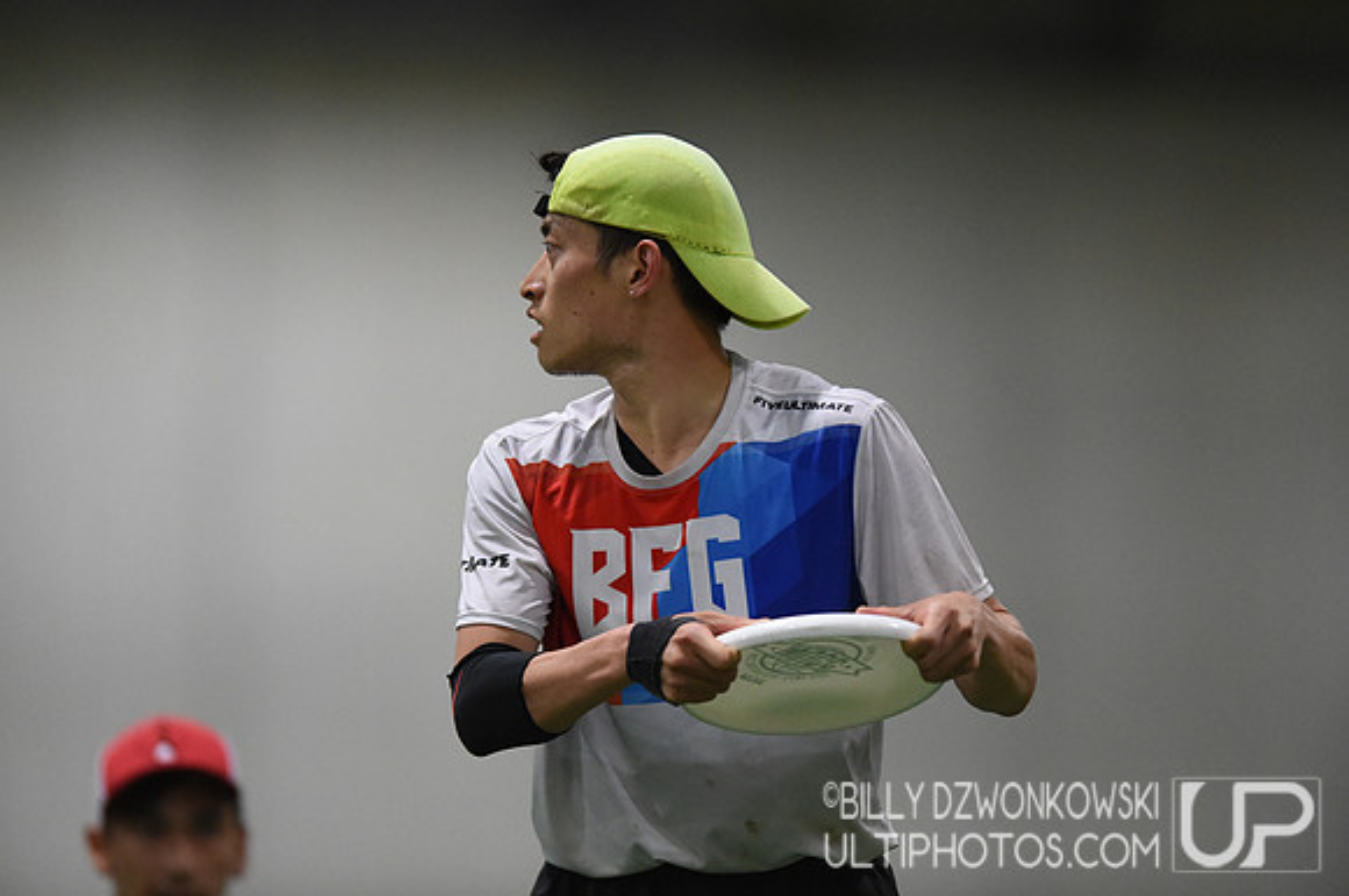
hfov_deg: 5.2
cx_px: 674
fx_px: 14968
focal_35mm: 400
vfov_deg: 3.4
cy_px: 448
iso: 10000
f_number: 2.8
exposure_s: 1/640
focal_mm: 400
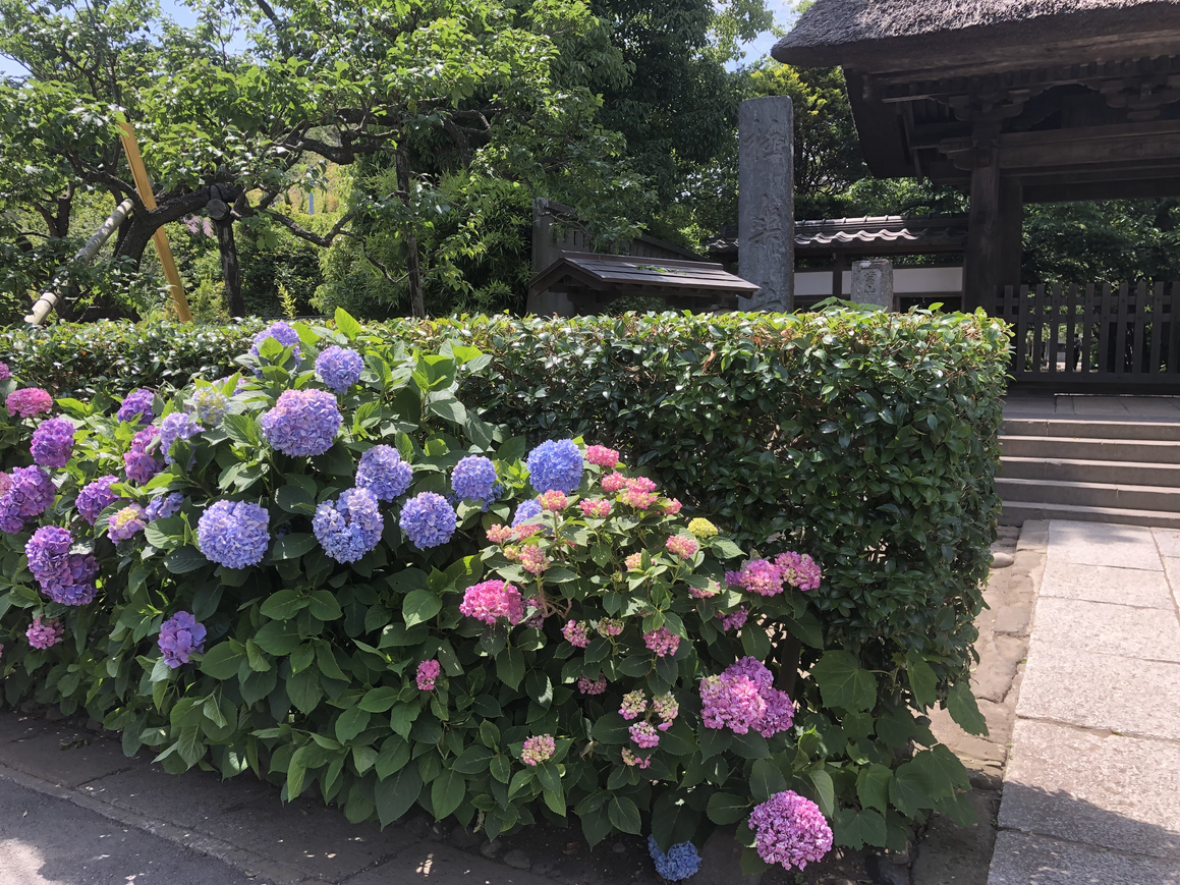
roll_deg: +0.1
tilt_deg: -3.4
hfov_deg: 61.7
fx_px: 988
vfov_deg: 48.2
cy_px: 444
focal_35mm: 29
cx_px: 591
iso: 20
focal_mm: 3.99
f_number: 1.8
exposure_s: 1/369
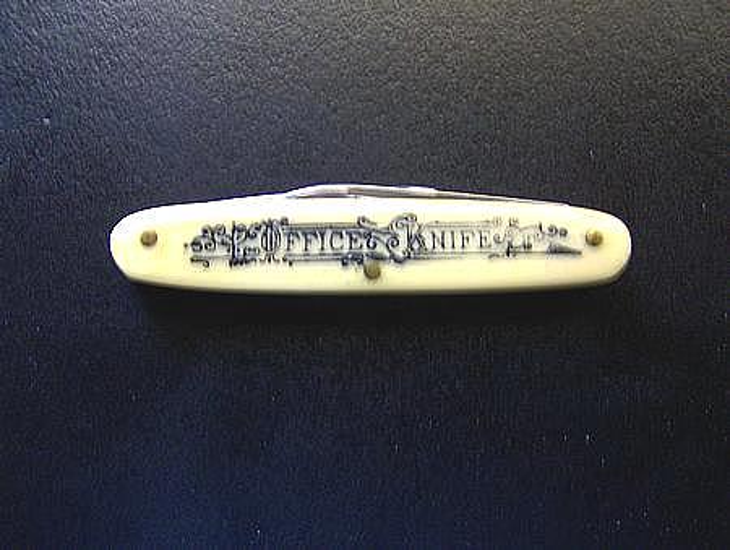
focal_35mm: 36
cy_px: 275
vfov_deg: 39.8
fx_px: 760
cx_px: 365
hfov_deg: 51.3
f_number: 2.8
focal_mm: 6
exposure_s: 1/14.7
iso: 200
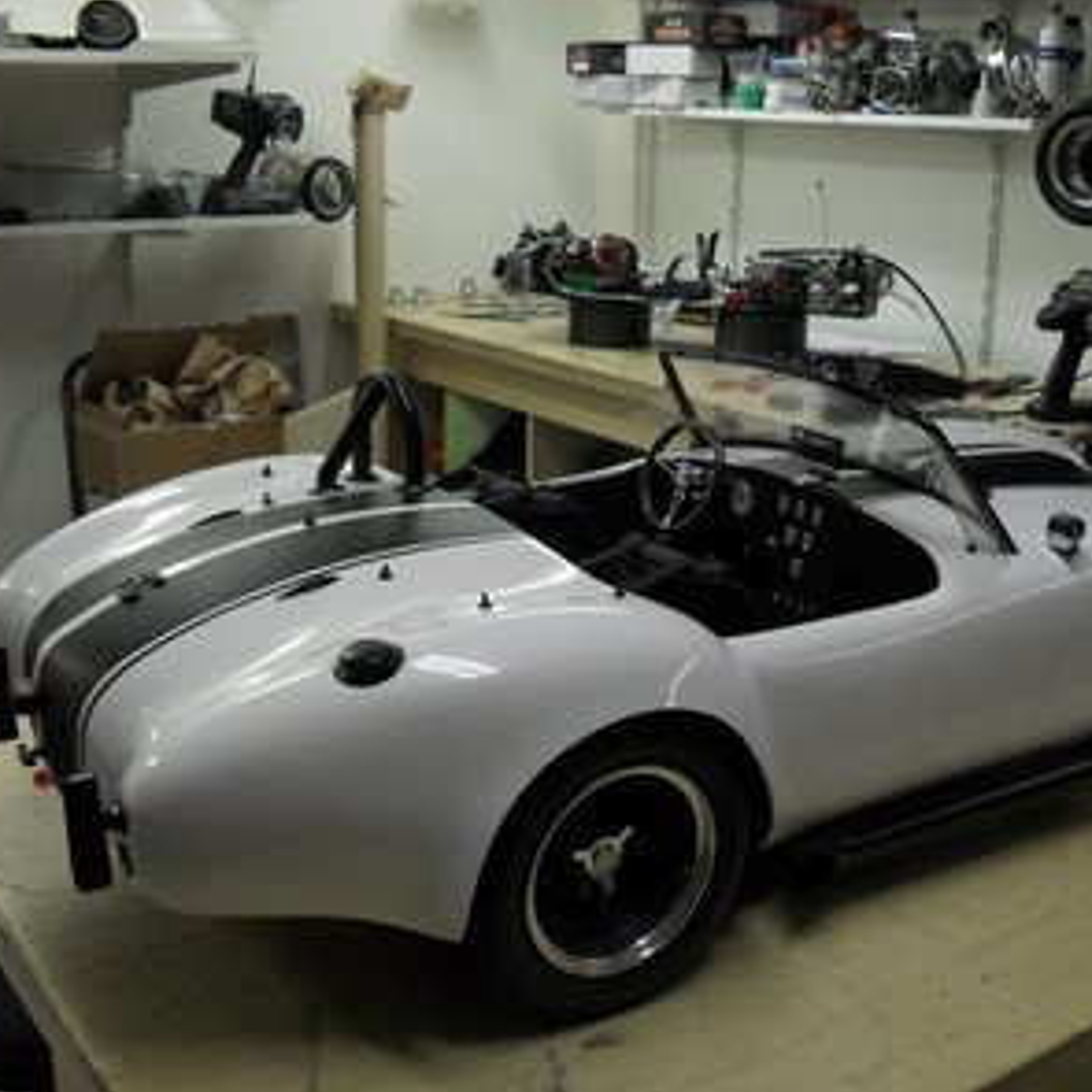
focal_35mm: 42
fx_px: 1499
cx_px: 685
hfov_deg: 39.8
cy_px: 552
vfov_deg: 40.0
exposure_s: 1/45
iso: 120
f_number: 2.8
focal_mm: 6.2
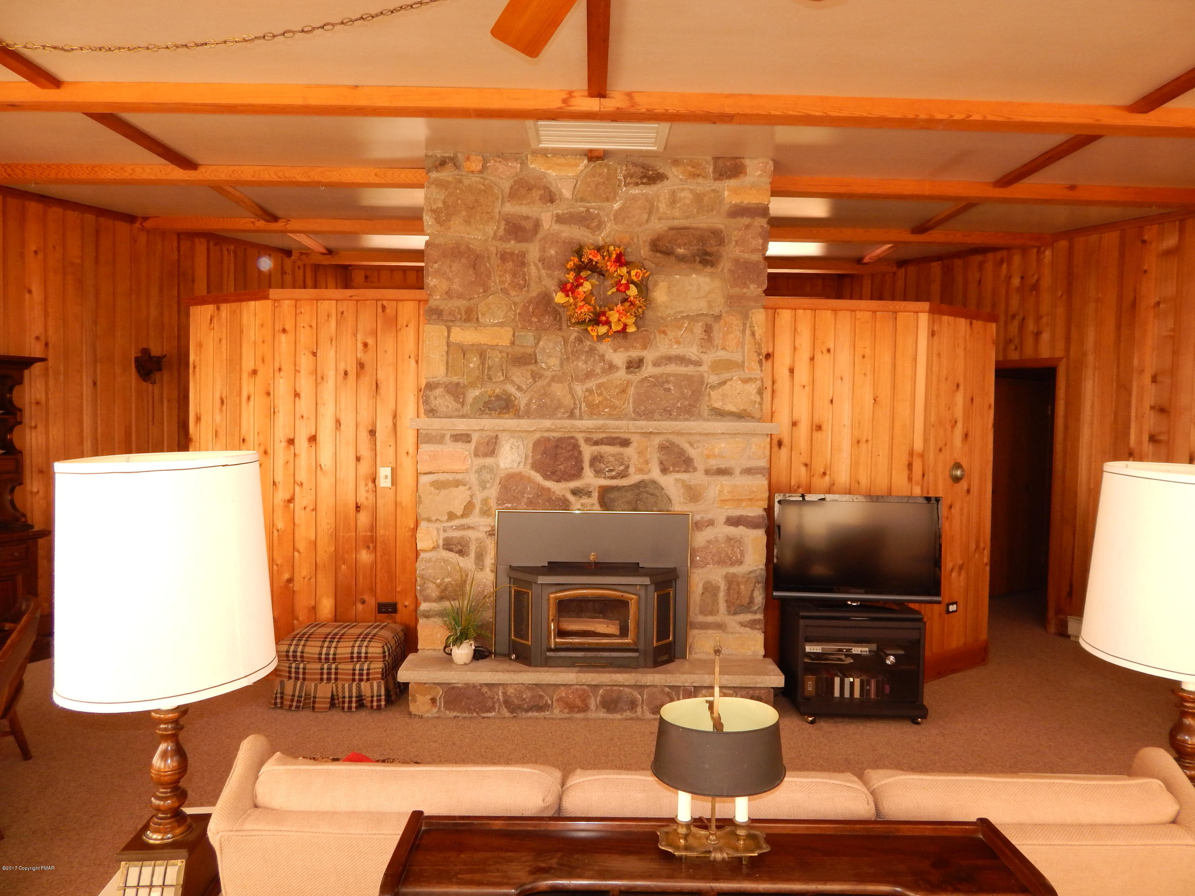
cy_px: 448
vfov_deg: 58.9
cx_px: 598
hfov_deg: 73.9
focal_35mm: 23
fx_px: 794
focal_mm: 4
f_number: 3
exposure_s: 1/30
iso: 200
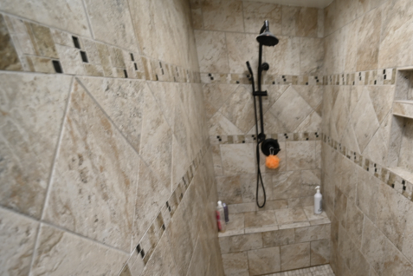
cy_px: 193
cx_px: 316
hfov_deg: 72.5
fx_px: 252
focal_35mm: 22
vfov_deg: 55.5
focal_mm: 14
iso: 280
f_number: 4
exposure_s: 1/60
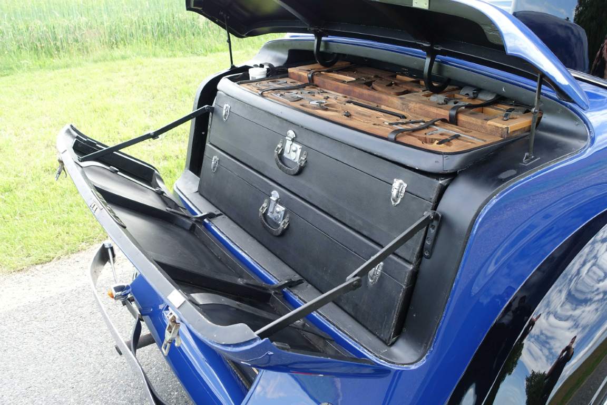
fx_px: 506
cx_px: 304
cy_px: 202
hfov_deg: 61.9
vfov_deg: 43.6
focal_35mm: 30
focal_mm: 11
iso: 125
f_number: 4
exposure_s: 1/80
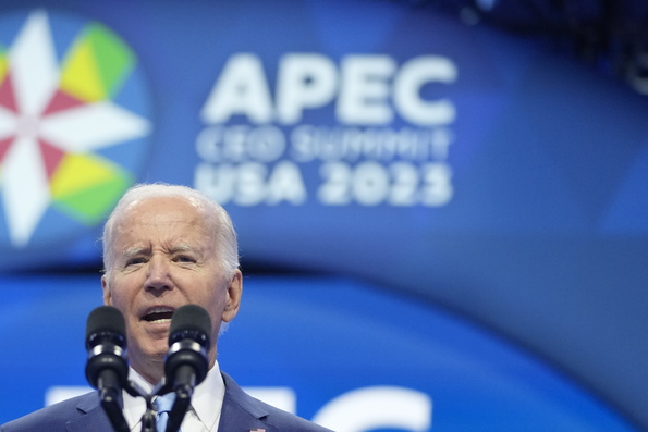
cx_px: 151
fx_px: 3871
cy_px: 332
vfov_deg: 6.4
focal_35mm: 215
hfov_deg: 9.6
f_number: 2.8
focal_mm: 125
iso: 2500
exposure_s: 1/500
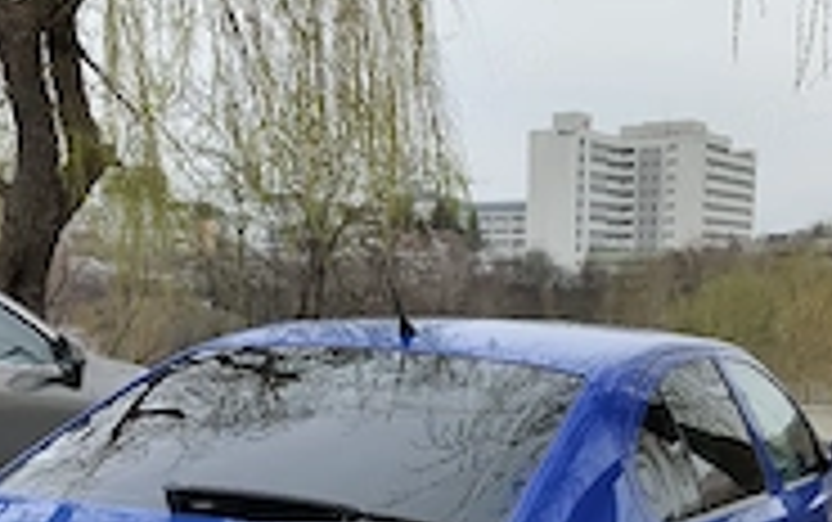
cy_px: 544
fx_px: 1248
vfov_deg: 22.5
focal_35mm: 55
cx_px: 495
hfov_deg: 36.7
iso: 100
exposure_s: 1/1250
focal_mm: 5.59
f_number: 1.88
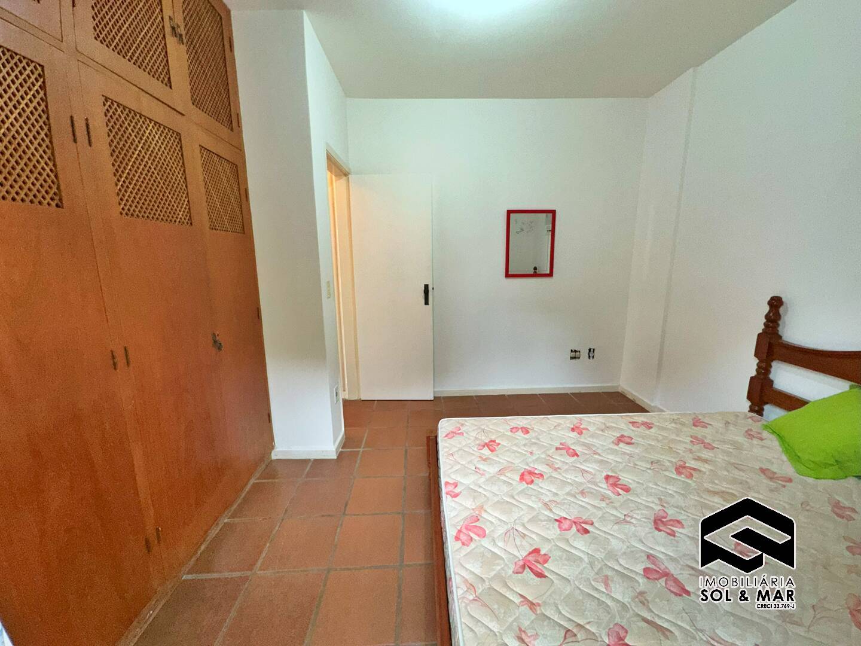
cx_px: 430
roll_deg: +0.5
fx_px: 348
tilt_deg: -10.6
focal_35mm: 14
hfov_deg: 102.1
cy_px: 323
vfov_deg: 85.7
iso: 200
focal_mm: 2.22
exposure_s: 1/99
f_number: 2.2
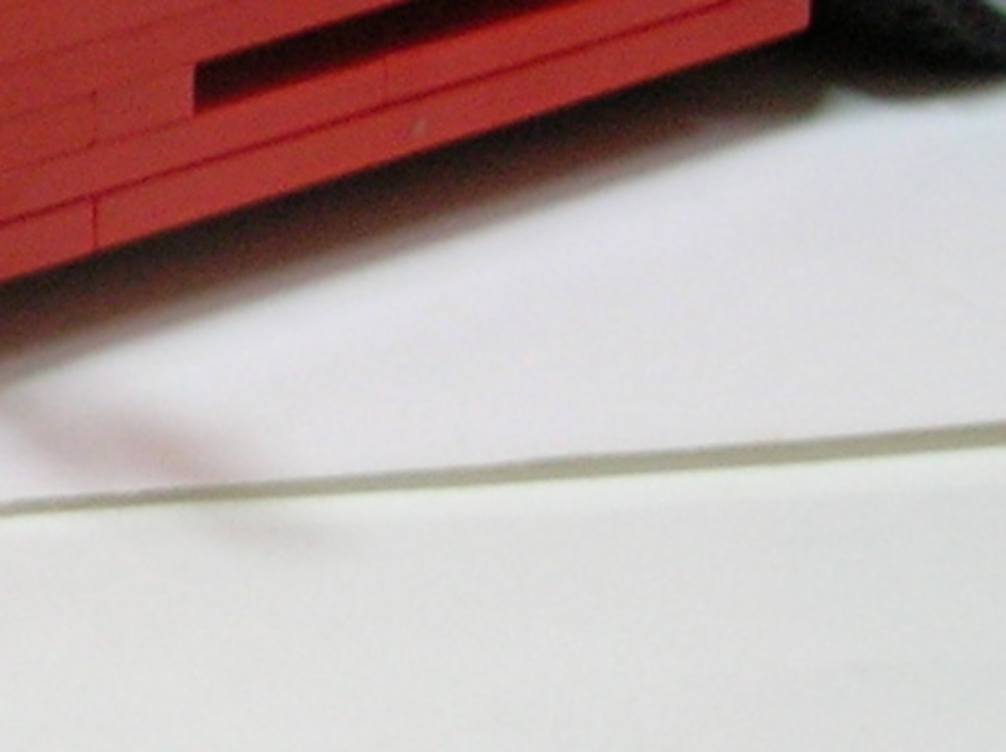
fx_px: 5457
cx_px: -701
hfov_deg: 10.0
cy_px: 142
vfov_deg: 7.9
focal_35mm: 188
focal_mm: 7
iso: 100
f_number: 3.1
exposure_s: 1/3.3
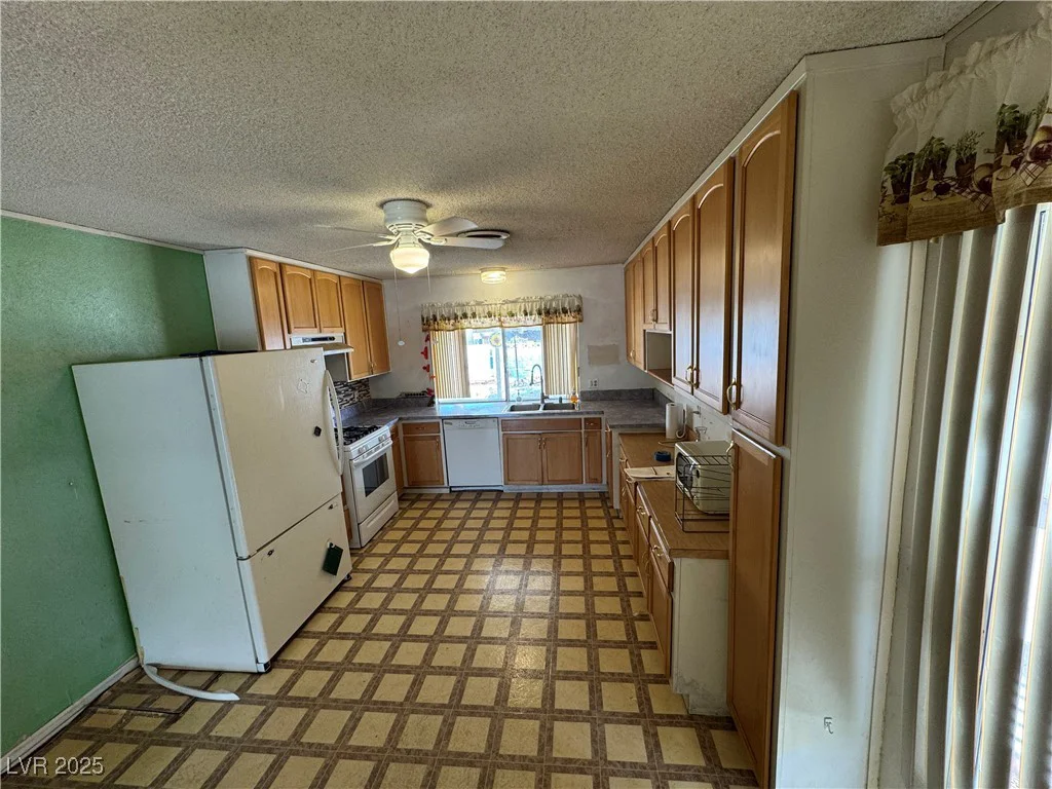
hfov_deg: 102.1
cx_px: 526
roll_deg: +2.7
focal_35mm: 14
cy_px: 394
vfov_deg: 85.7
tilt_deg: -8.9
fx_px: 425
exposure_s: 1/120
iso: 160
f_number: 2.2
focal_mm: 2.22
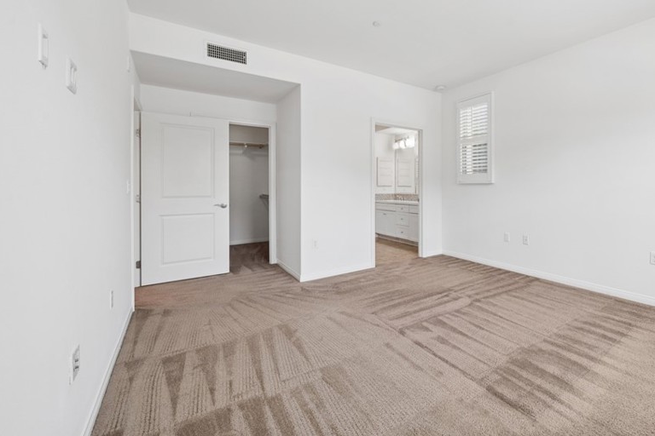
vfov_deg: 73.5
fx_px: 291
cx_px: 428
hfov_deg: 93.7
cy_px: 195
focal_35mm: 16
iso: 400
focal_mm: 12
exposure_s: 1/25
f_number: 8
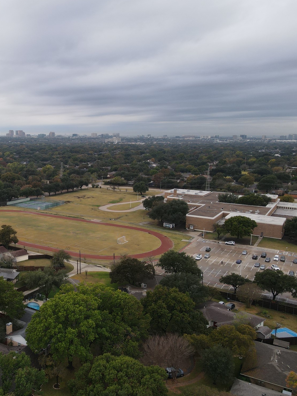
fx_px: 377
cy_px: 193
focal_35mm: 33
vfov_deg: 55.3
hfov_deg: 40.8
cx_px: 52
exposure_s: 1/20
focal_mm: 4.5
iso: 100
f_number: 2.8
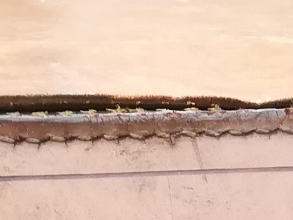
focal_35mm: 190
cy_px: 536
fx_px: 1608
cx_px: 225
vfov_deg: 7.3
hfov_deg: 10.4
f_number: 2.2
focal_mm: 3.83
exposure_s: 1/50
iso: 80
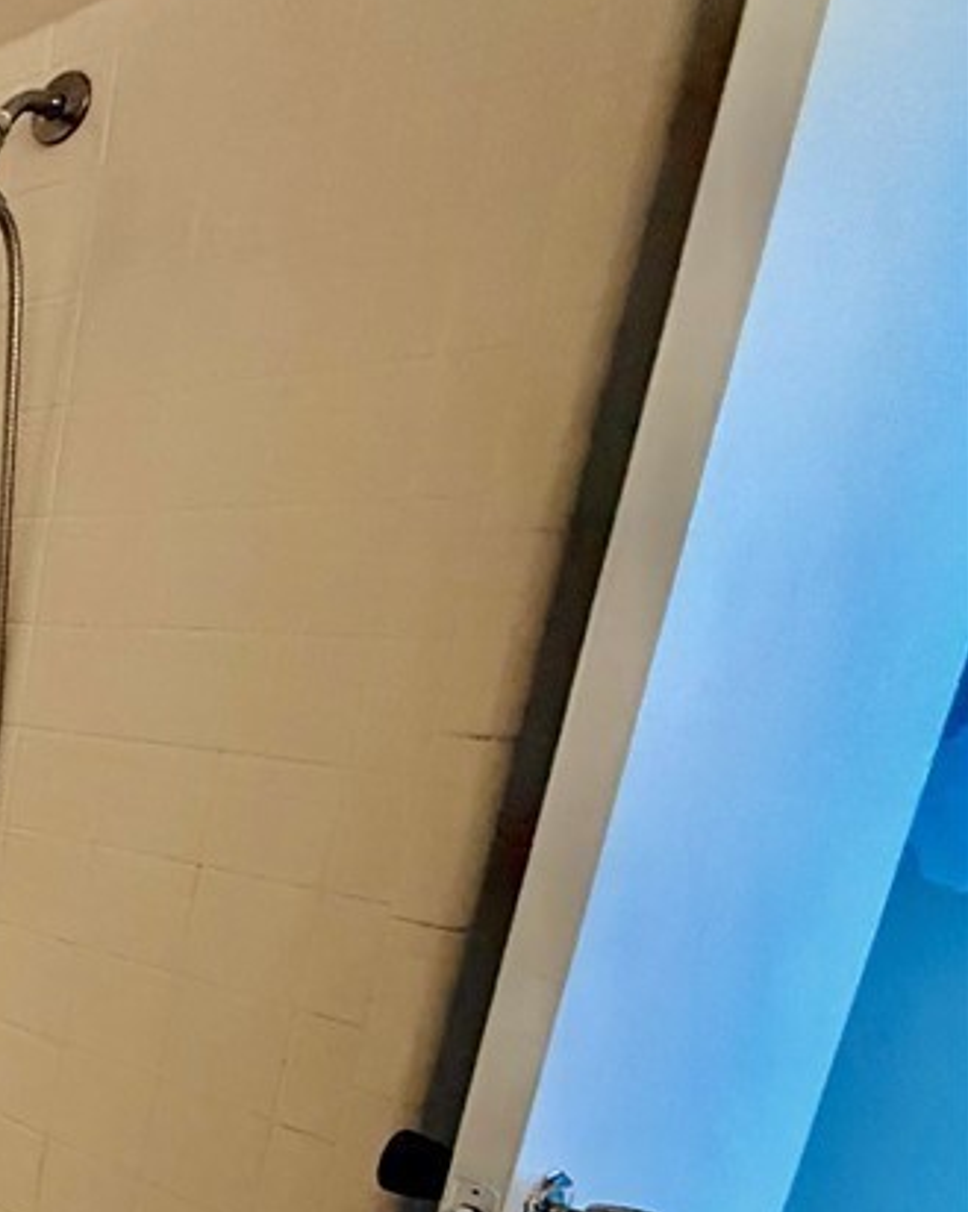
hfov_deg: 27.3
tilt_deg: -13.8
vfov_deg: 50.9
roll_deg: -2.2
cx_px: -535
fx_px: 1219
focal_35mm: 34
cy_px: 894
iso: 640
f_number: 2.2
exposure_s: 1/60
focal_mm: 2.22
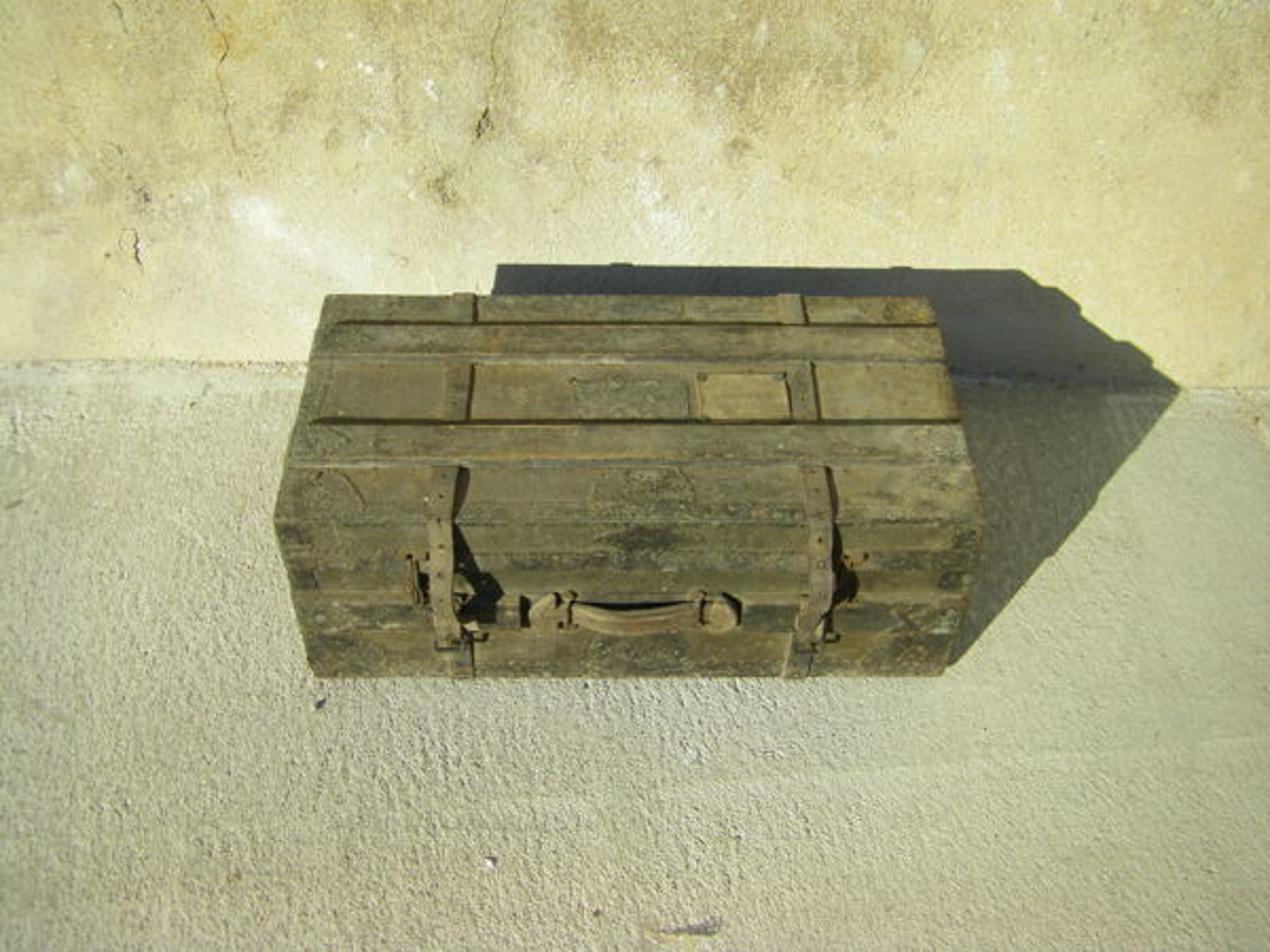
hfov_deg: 49.0
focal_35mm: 38
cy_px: 476
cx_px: 635
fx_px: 1394
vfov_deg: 37.7
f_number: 7
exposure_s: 1/200
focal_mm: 6.3
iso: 64
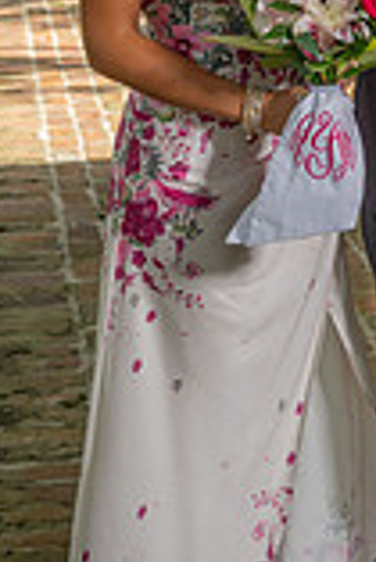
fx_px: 2016
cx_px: 430
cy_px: 82
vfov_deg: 15.7
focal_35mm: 129
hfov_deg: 10.5
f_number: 5.6
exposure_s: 1/160
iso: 100
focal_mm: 45
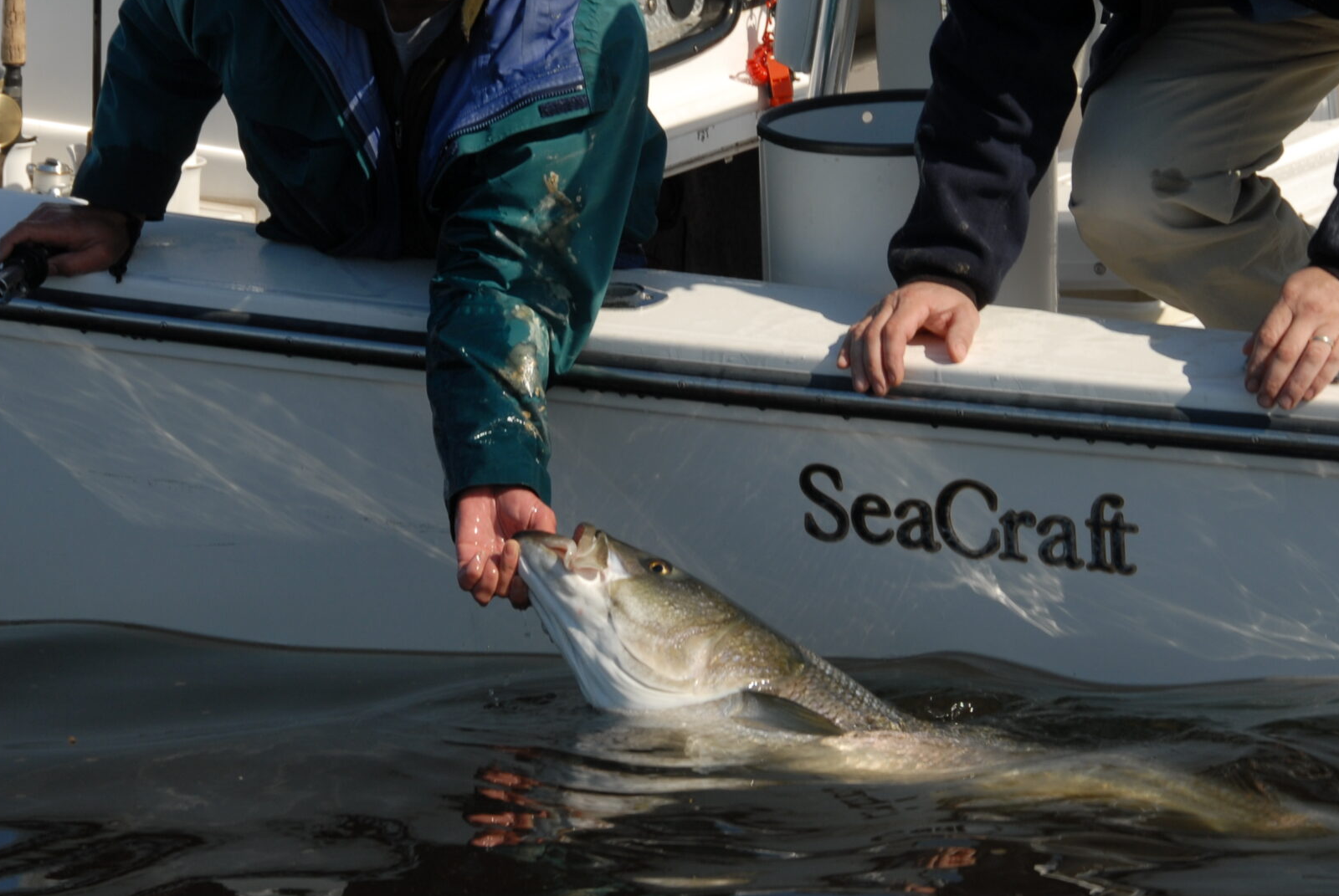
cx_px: 568
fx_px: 7150
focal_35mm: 192
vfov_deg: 7.2
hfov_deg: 10.7
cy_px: 379
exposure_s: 1/320
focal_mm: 80
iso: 100
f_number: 9
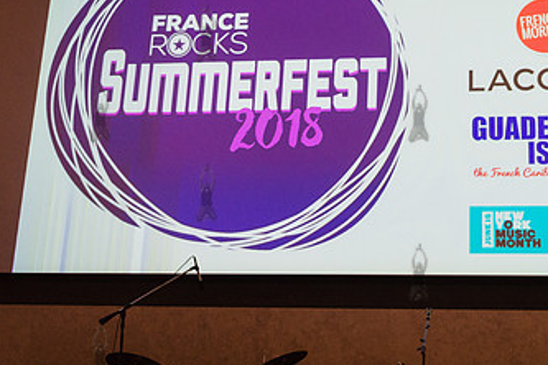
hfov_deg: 32.2
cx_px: 418
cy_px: 113
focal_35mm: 61
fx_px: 928
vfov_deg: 22.1
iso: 3200
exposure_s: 1/400
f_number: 2.8
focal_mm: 35
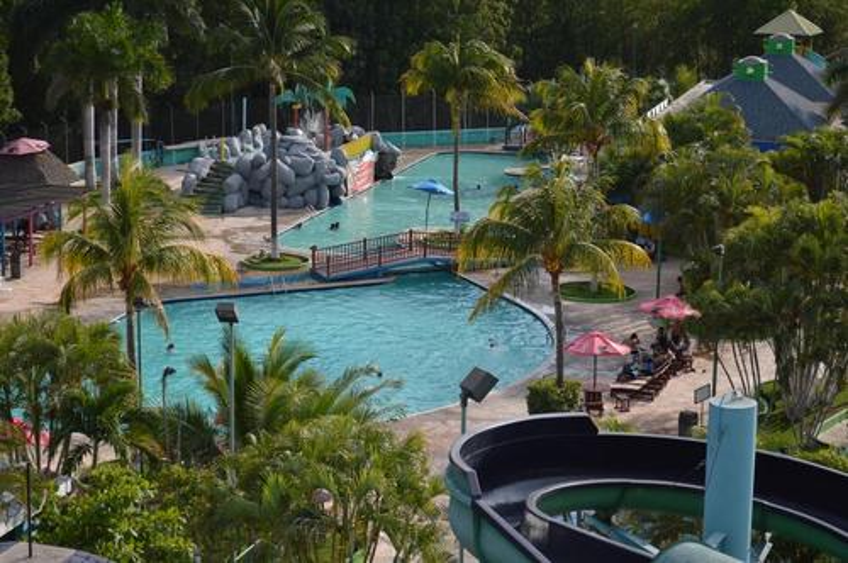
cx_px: 424
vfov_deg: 16.5
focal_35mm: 82
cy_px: 282
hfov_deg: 24.6
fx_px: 1941
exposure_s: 1/800
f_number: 5.6
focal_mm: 55
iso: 200
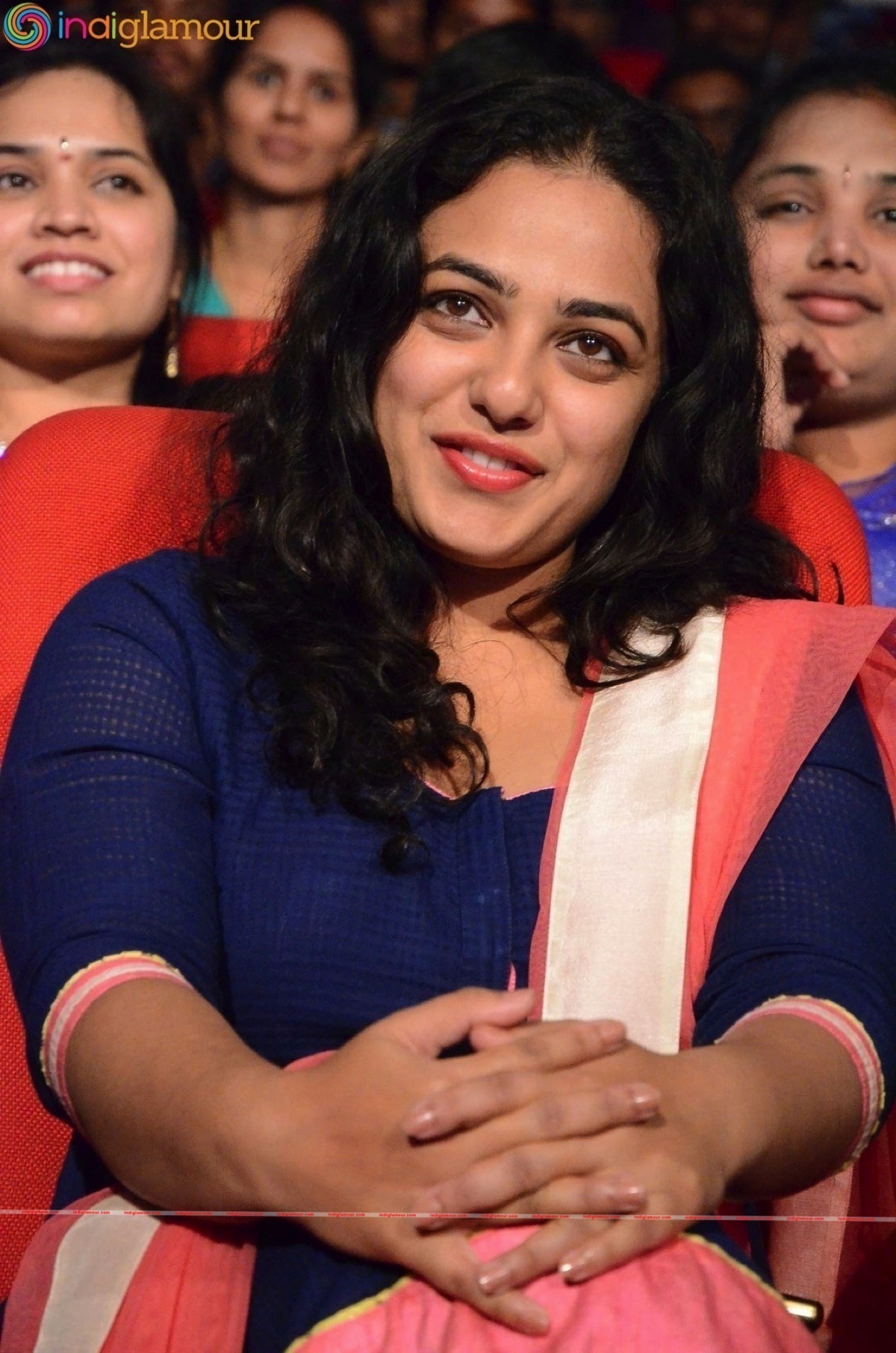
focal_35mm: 158
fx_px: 5904
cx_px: 448
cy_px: 676
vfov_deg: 13.1
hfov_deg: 8.7
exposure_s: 1/125
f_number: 5.6
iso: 8000
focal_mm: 105
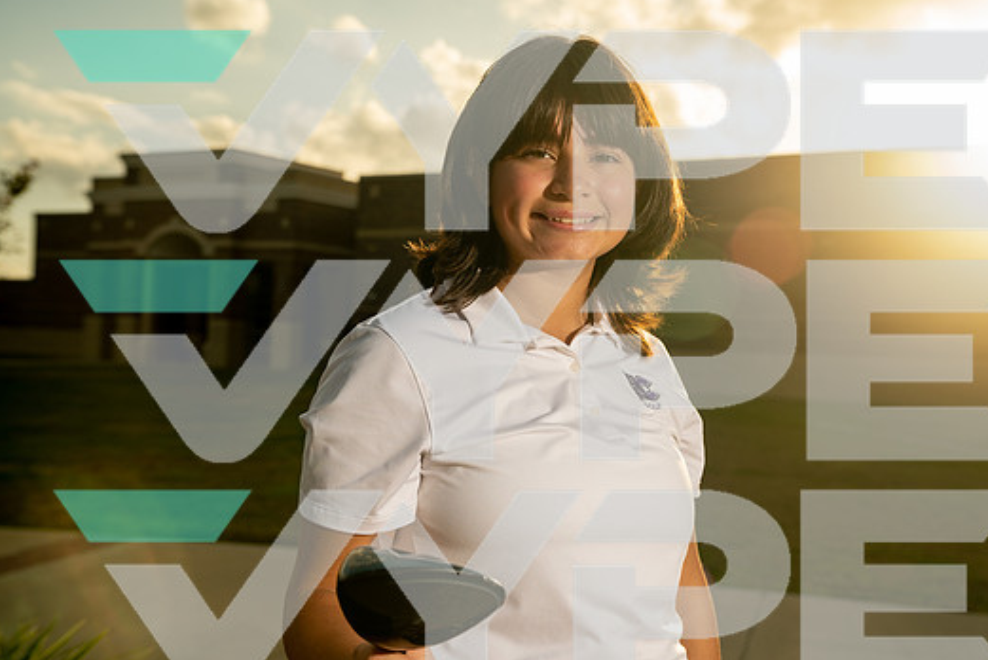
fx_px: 1345
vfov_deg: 27.5
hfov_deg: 40.3
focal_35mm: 49
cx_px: 542
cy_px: 361
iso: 200
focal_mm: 44
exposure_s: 1/250
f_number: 5
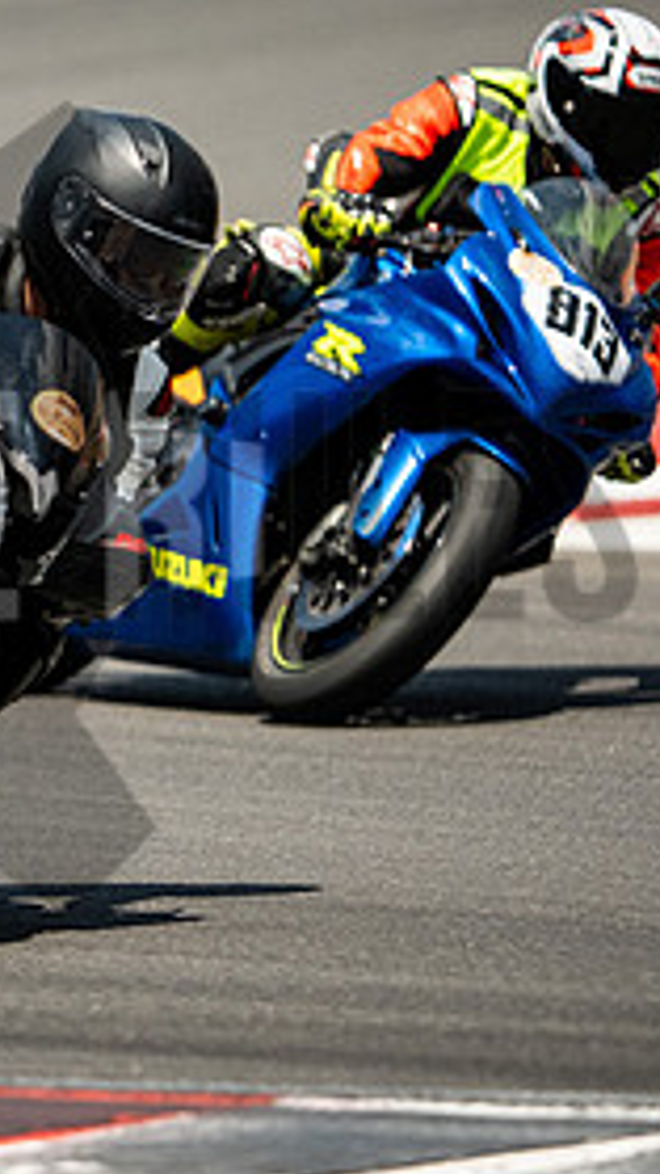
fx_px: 20341
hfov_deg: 1.9
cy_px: 511
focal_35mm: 654
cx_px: -252
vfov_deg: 3.3
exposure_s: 1/1000
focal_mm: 200
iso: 1000
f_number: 2
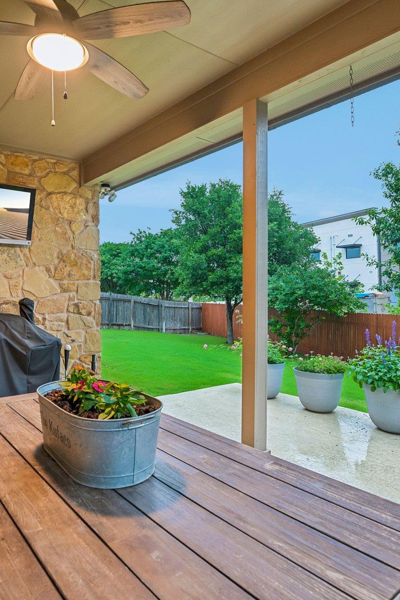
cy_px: 298
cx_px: 132
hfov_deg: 53.9
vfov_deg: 76.1
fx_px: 384
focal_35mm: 23
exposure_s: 1/8
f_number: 6.7
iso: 400
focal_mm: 15
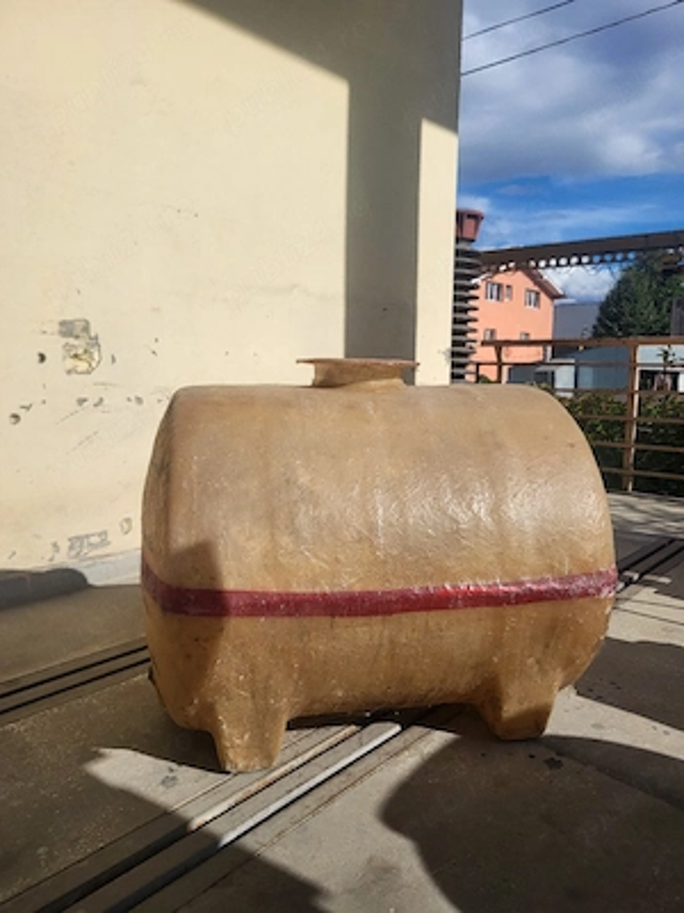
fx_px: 685
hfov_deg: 53.1
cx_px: 342
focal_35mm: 26
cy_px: 456
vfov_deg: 67.3
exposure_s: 1/5000
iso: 40
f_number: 1.8
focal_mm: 5.4
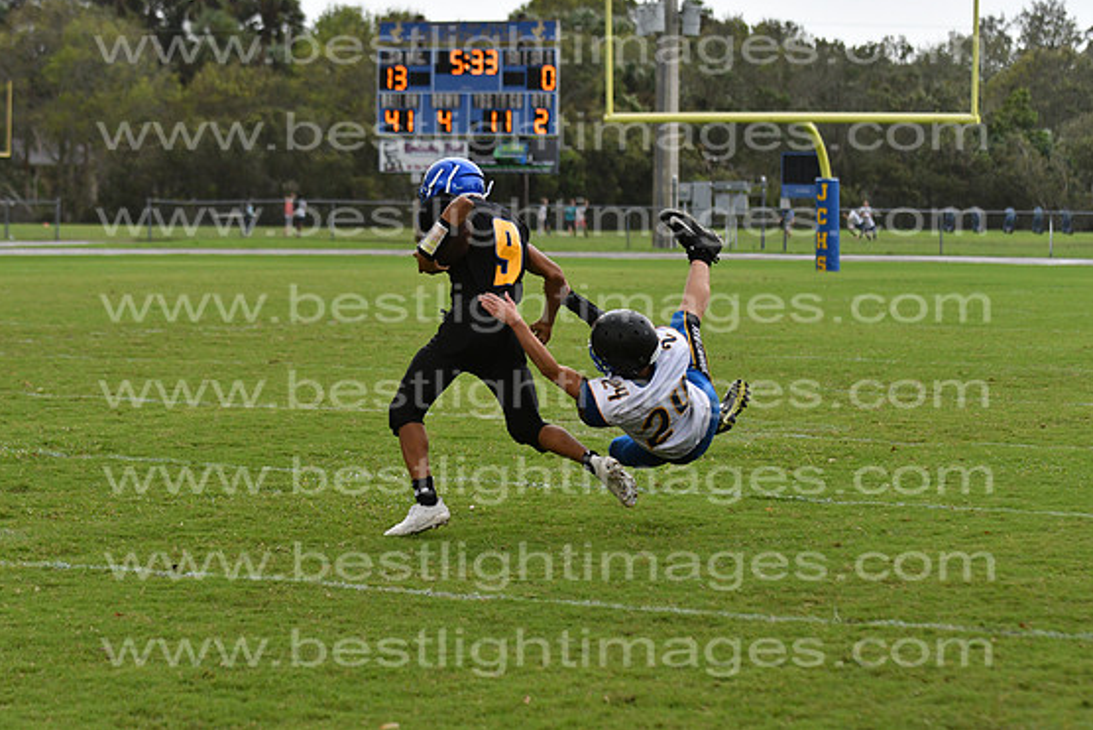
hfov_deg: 9.4
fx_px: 6650
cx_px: 548
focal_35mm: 219
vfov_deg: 6.3
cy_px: 351
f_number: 3.5
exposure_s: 1/2500
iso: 1000
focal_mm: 140
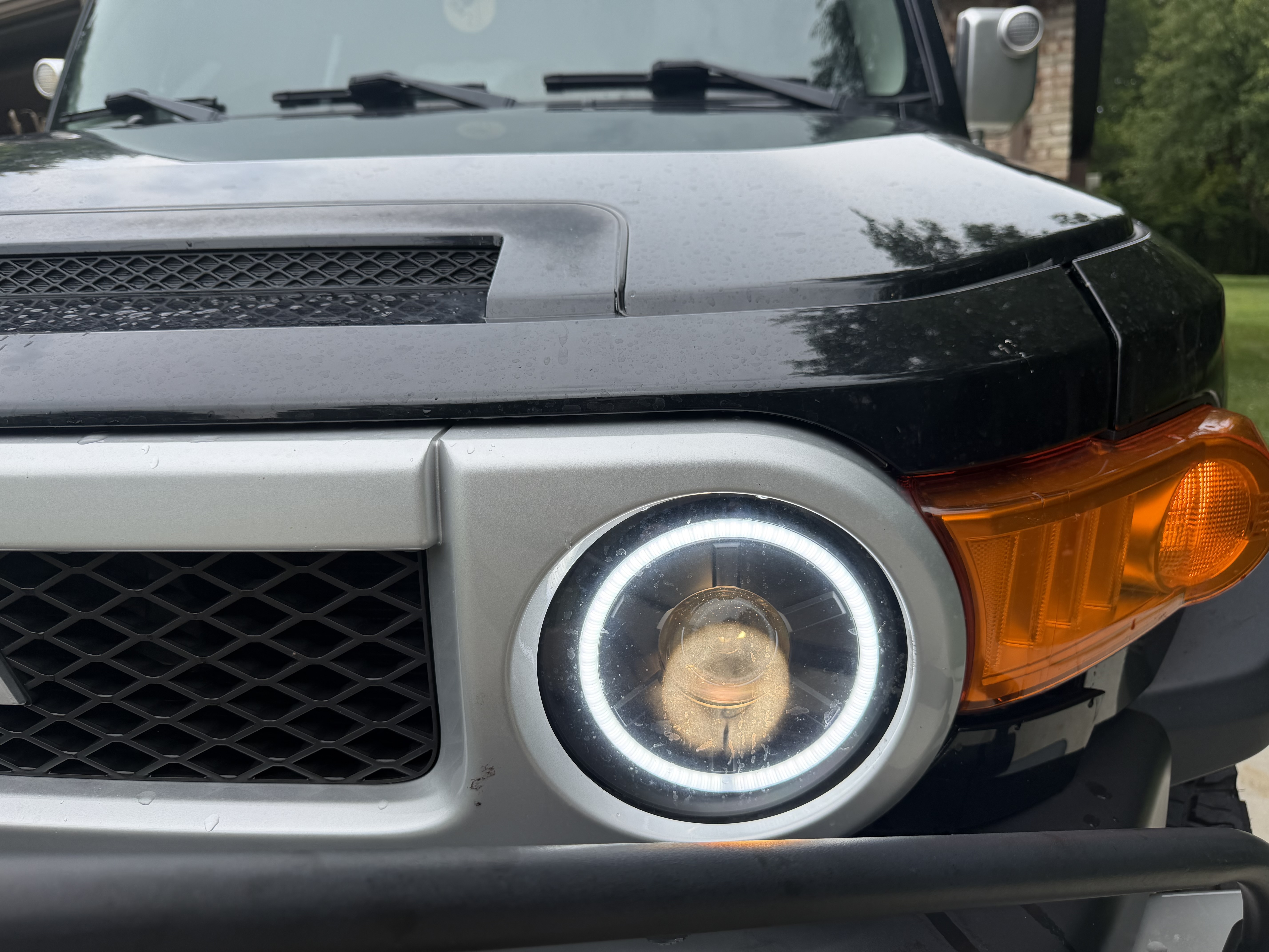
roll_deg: +0.5
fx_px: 880
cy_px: 476
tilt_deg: -8.8
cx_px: 634
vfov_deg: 56.8
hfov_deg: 71.6
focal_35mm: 24
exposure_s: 1/1292
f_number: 1.78
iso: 80
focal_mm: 6.76
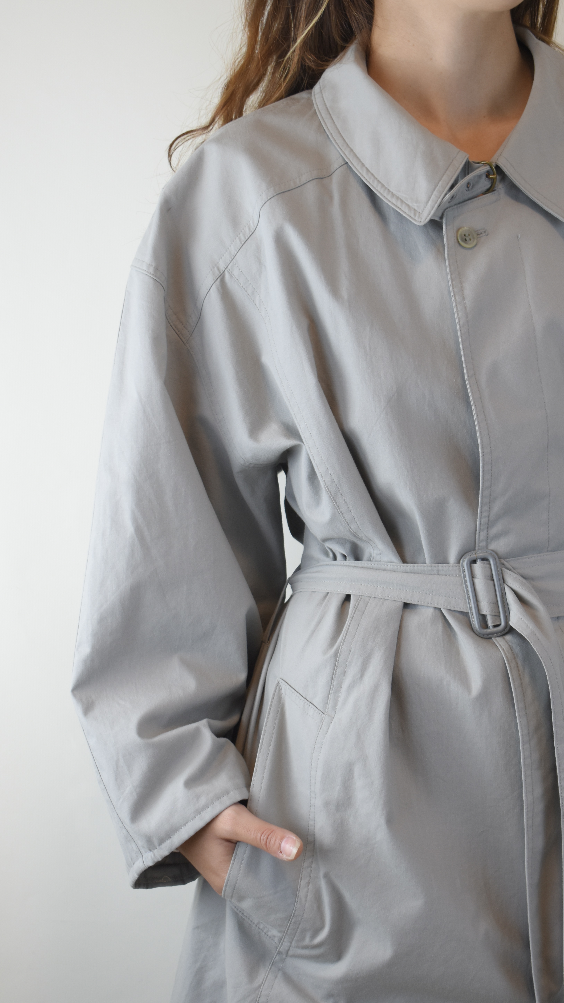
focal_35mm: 74
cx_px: 342
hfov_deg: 16.4
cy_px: 506
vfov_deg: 28.8
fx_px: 1955
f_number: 5
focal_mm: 45
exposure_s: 1/100
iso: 400
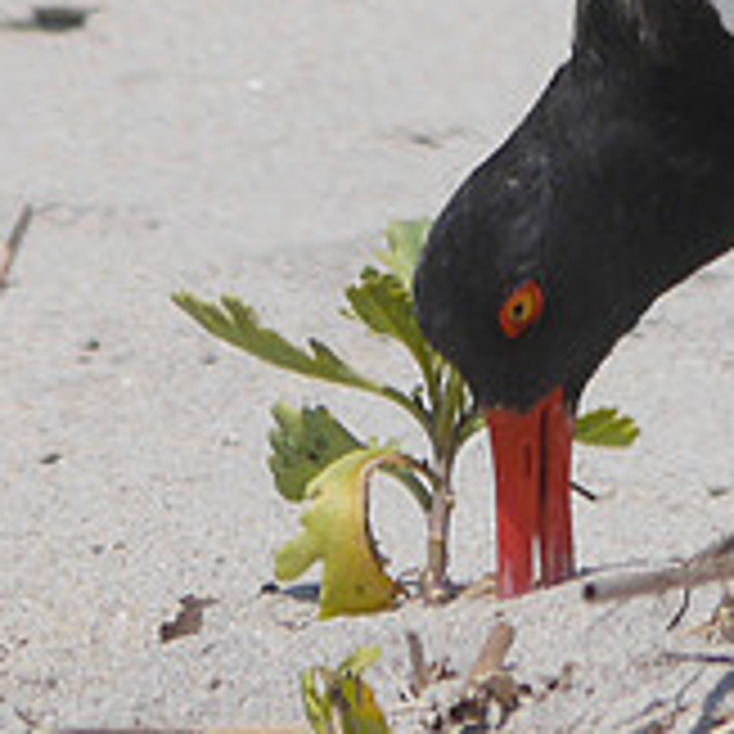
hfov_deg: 0.9
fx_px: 45388
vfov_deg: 0.9
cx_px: 829
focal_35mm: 1892
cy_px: 200
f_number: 7.1
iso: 200
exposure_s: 1/1600
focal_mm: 300
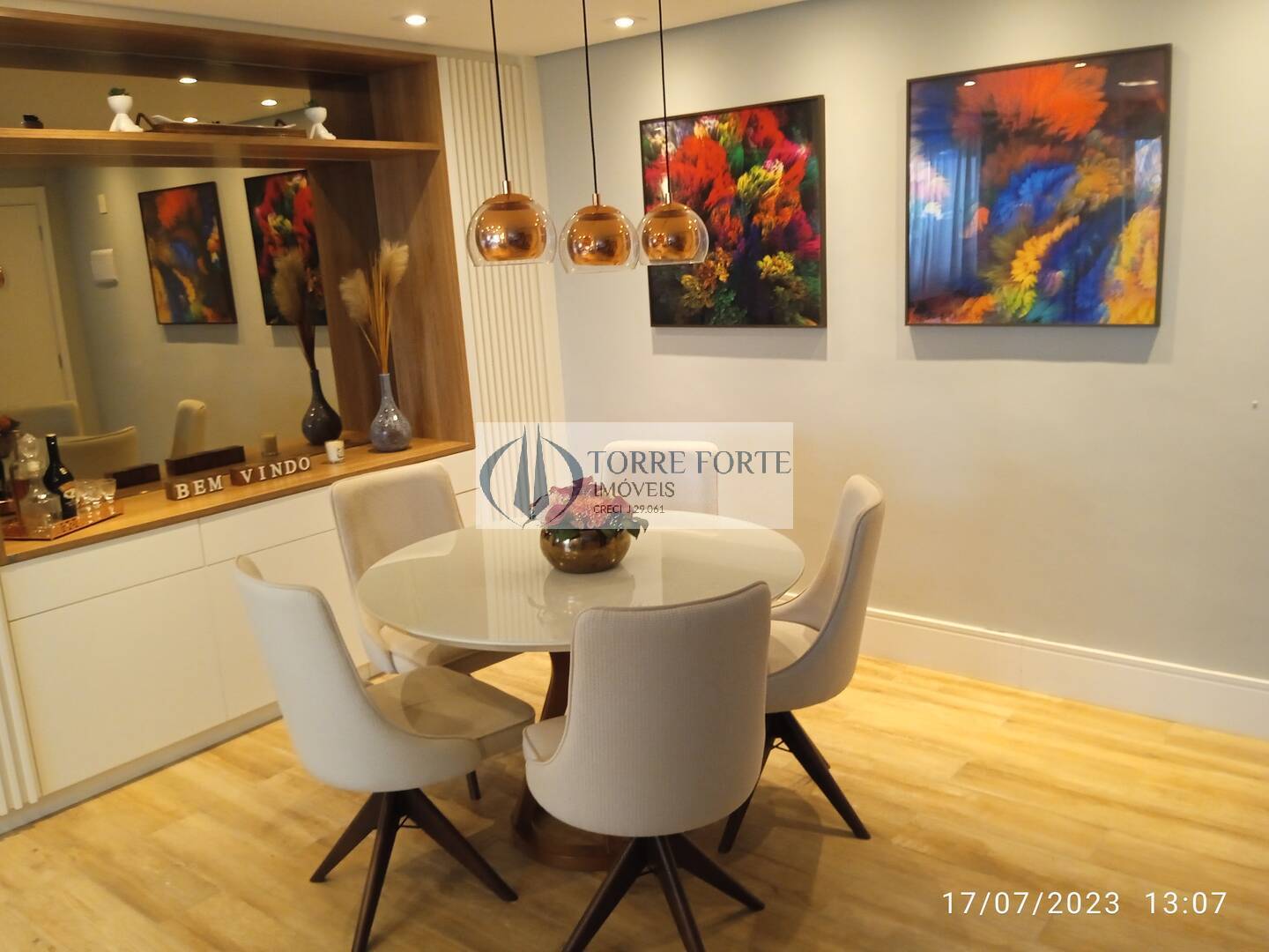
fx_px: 1026
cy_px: 476
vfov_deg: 49.7
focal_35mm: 28
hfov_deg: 63.4
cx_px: 634
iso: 386
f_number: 2.2
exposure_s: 1/20
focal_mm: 3.43
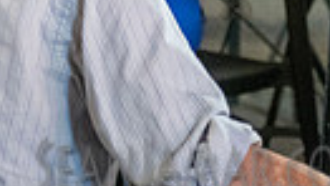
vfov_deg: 2.9
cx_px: 311
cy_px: -304
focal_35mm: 413
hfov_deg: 5.2
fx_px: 3618
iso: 5000
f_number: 4
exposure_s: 1/160
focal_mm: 80
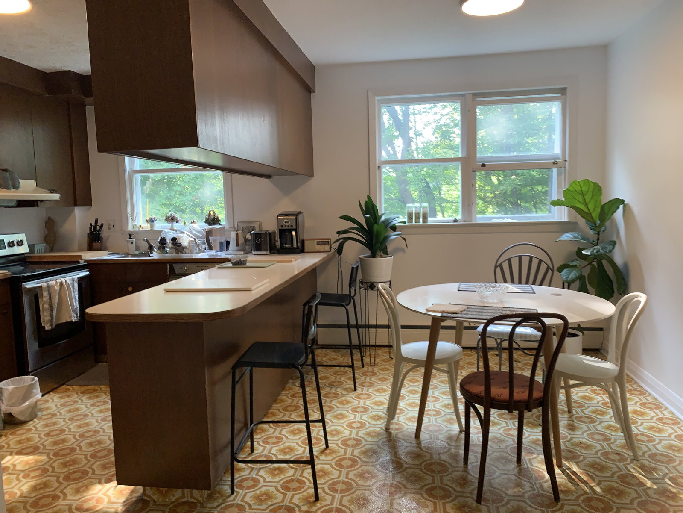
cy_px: 256
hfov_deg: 67.3
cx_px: 342
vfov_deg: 53.1
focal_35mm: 26
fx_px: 513
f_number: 1.8
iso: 100
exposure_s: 1/101
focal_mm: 4.25
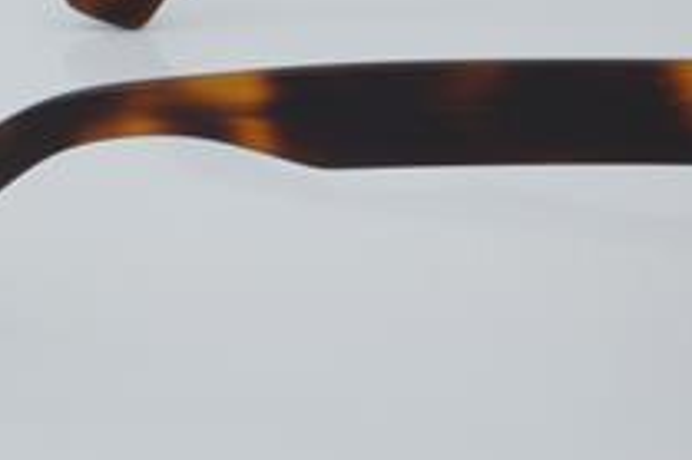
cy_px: 96
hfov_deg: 15.9
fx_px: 2477
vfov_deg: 10.6
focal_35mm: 129
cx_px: 440
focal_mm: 45
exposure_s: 1/3
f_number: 32
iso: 100
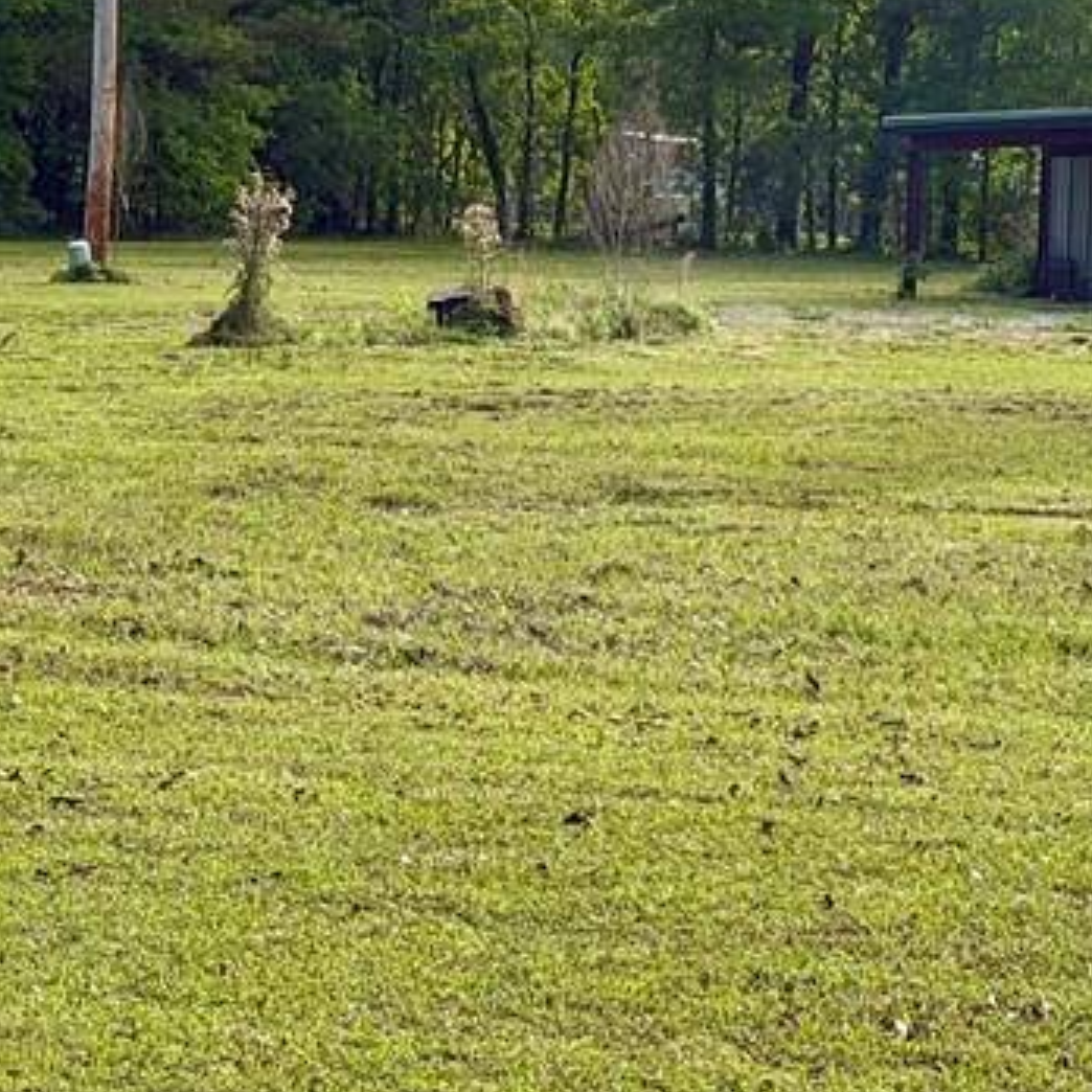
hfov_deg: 13.8
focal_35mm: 125
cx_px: 1001
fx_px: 4461
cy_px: 311
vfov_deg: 13.9
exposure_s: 1/2577
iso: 100
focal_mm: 6.76
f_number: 1.78
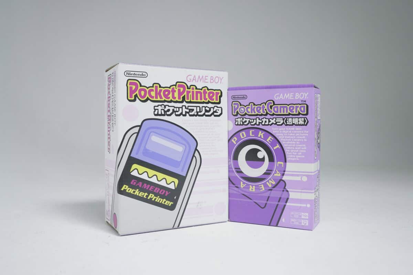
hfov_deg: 58.7
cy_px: 138
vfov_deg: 41.1
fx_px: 367
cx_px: 206
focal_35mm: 32
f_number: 5.6
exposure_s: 1/25
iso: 640
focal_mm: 32
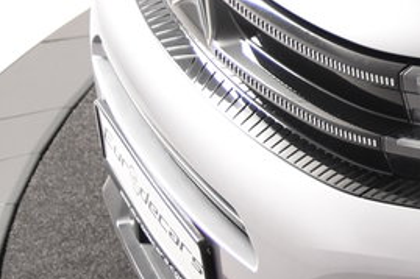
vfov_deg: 9.5
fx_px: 1667
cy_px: 41
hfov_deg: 12.1
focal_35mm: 143
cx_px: 937
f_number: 2.8
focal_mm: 20
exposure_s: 1/60
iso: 1600
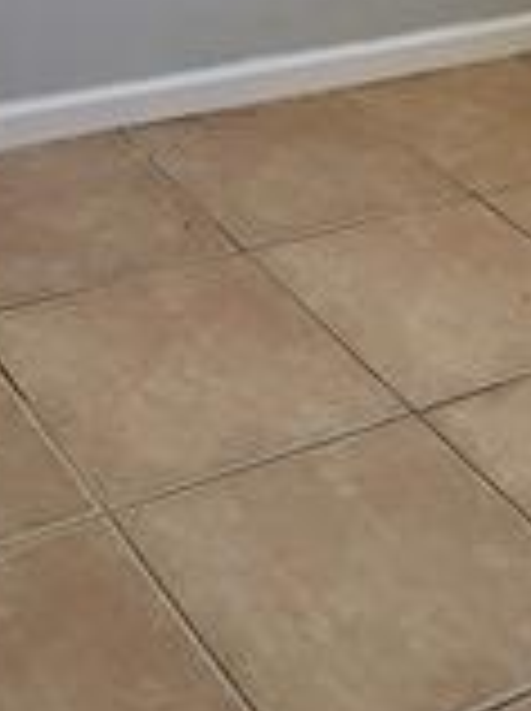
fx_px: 1620
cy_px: -36
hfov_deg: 18.6
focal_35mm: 79
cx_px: 310
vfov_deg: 23.5
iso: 320
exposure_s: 1/40
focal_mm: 5.4
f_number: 1.8
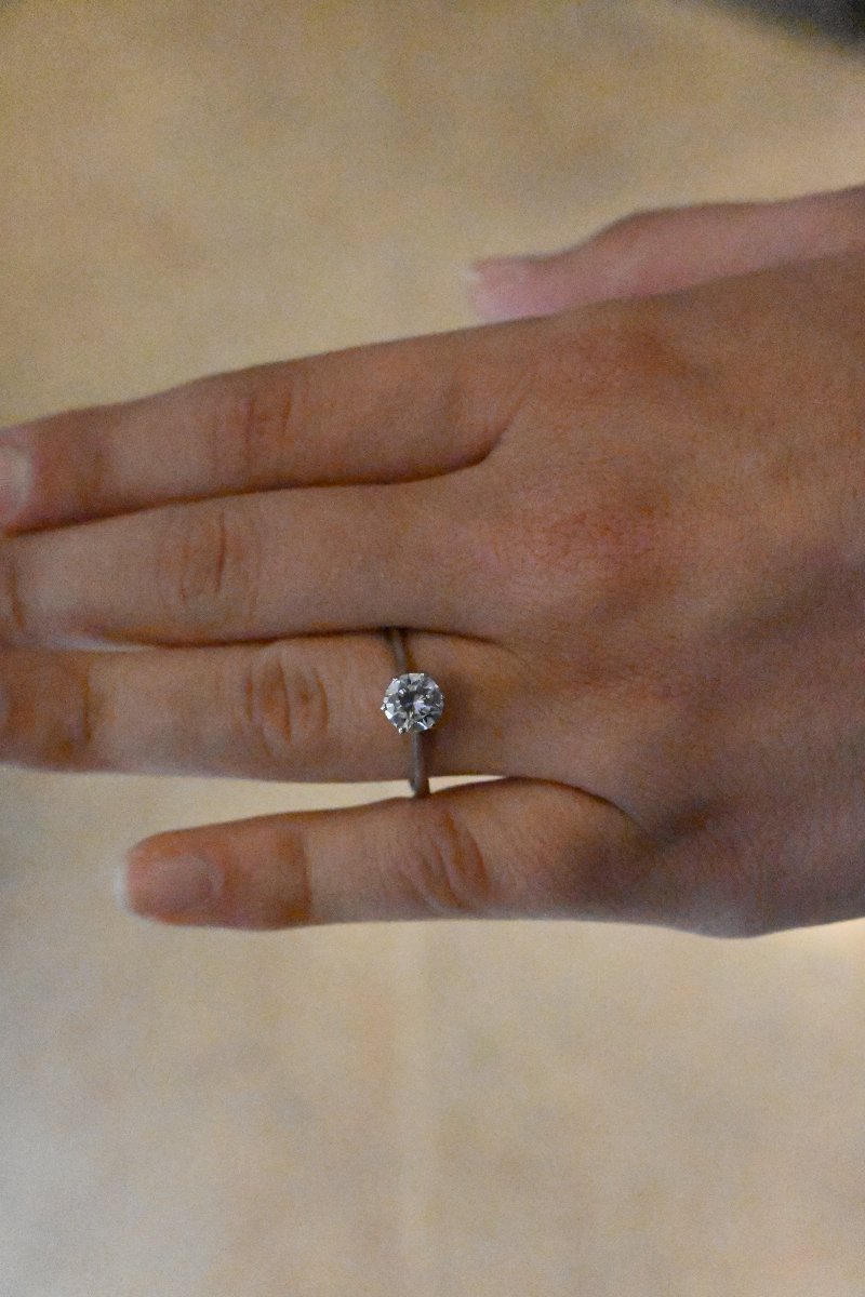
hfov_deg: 28.1
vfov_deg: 41.1
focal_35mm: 48
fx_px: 1730
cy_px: 648
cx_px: 432
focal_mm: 32
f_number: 6.3
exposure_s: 1/4000
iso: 51200
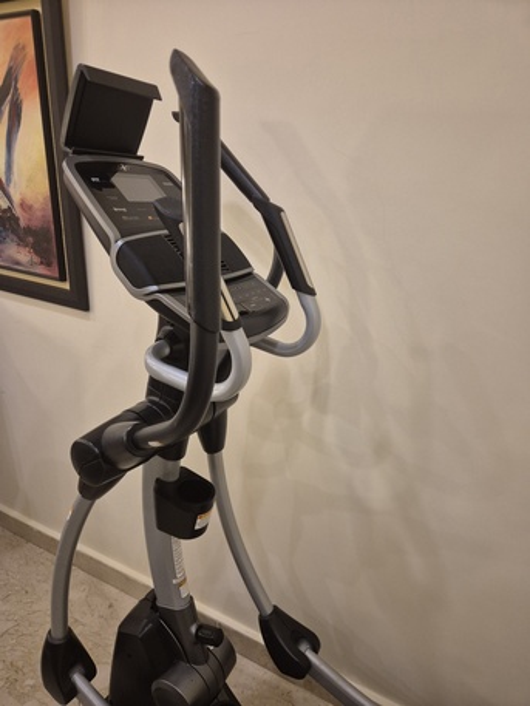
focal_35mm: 23
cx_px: 265
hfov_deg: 58.9
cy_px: 353
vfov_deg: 73.9
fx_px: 469
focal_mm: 5.4
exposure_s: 1/60.2
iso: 500
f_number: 1.8
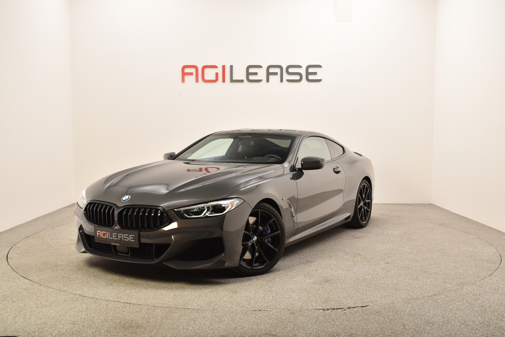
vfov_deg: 34.2
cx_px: 252
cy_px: 168
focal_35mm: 39
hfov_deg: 49.5
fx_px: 547
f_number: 7.1
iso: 100
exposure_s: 1/200
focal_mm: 26
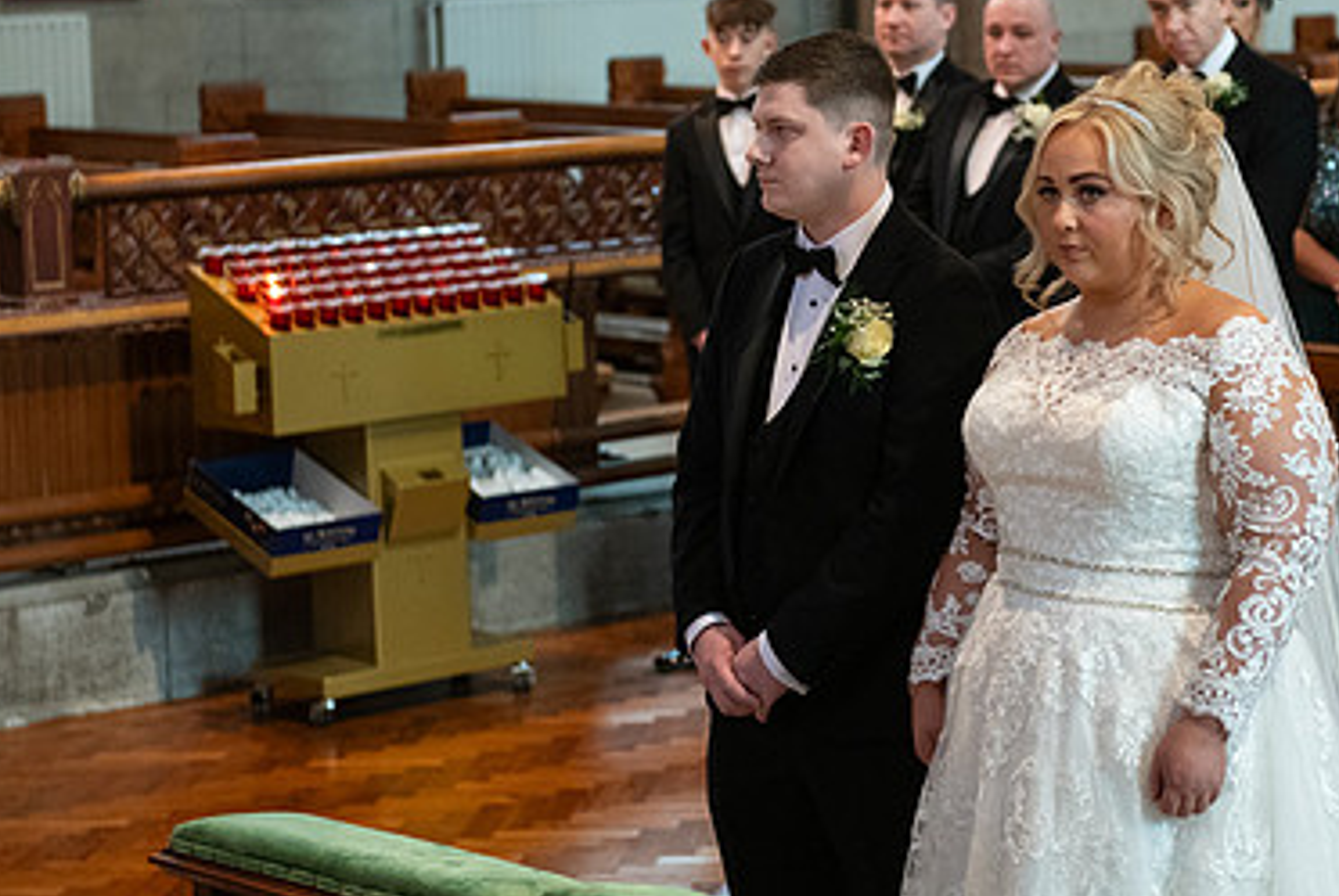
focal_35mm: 109
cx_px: 986
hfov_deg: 18.6
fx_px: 4059
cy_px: 300
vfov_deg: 12.6
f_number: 3.5
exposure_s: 1/160
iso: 1250
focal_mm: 70
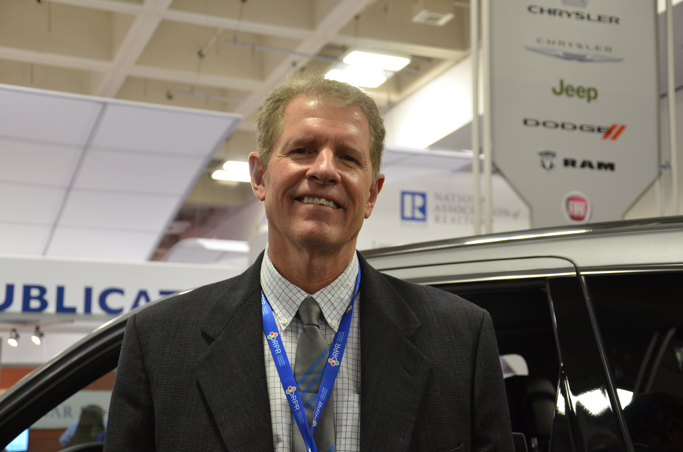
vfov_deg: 22.5
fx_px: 1136
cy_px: 226
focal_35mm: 60
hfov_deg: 33.5
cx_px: 342
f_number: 4.5
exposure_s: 1/50
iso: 800
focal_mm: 40
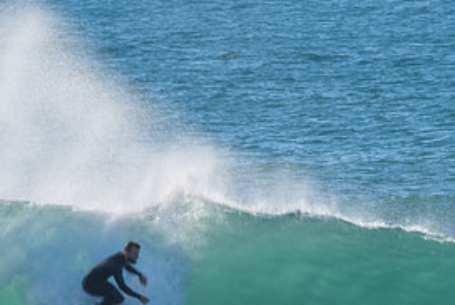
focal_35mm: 1304
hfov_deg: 1.6
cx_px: 268
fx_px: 16498
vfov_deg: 1.1
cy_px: 321
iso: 64
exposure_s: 1/30
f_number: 29
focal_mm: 500
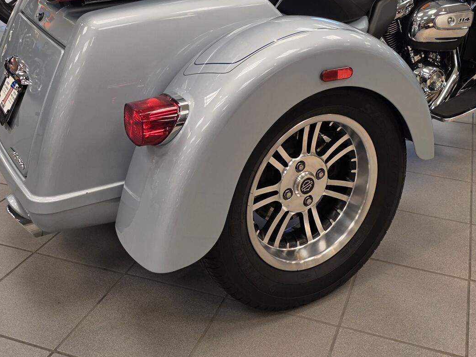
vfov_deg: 31.4
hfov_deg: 42.8
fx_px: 605
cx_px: 282
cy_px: 37
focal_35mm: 44
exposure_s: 1/120
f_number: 1.7
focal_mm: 6.25
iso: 50
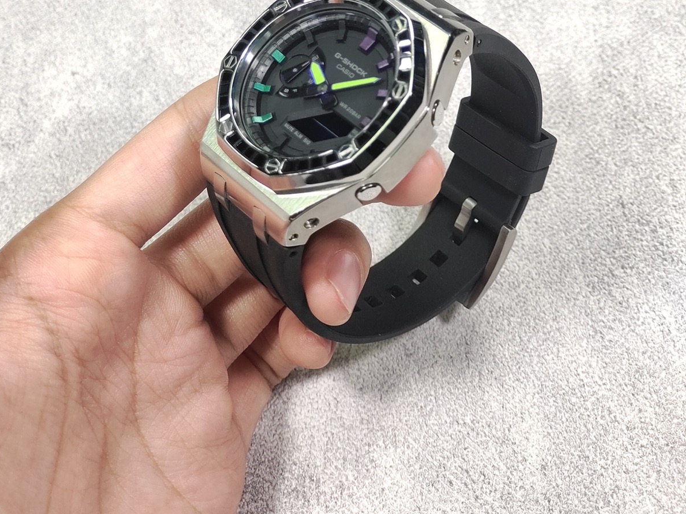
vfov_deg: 21.6
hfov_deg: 29.0
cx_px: 342
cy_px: 83
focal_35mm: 67
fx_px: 1328
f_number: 2.08
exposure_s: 1/100
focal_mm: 7.55
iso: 92
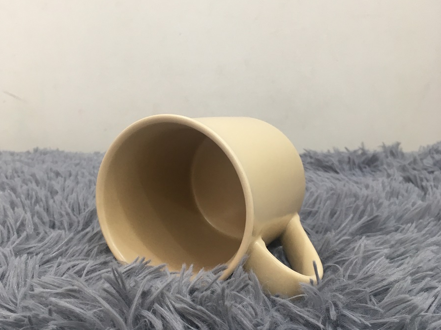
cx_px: 221
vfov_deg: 36.8
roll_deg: -0.3
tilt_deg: -15.7
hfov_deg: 47.9
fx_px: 497
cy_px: 182
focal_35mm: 39
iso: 80
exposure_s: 1/33
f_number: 2.2
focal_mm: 4.15
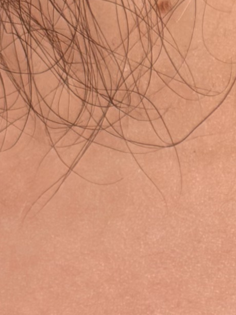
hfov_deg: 4.6
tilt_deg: -2.2
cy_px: 845
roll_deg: -1.8
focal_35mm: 317
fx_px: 2883
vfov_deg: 5.9
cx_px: 457
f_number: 1.78
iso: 64
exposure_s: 1/288
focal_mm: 6.76
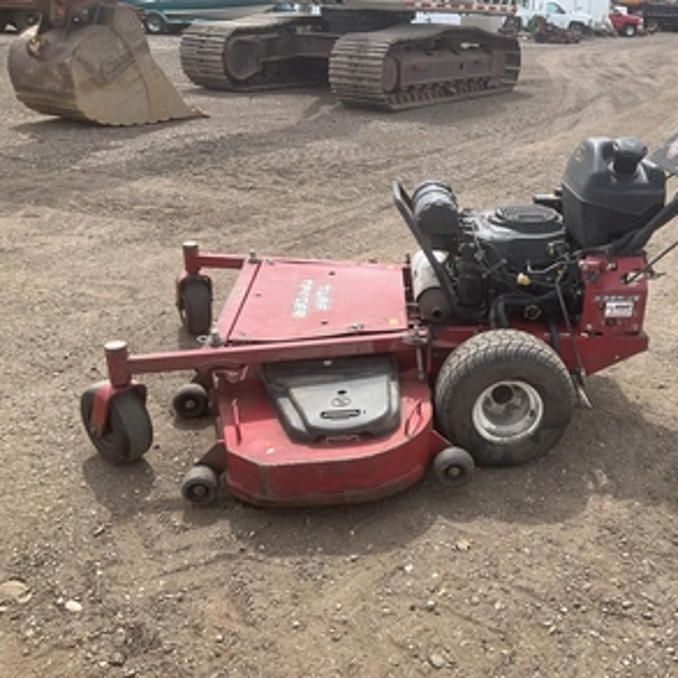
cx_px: 451
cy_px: 338
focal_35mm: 35
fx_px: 776
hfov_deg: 46.5
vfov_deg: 47.2
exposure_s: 1/997
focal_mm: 3
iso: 25
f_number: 1.8
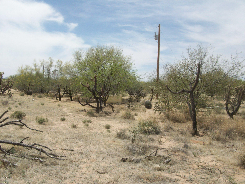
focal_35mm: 34
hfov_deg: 54.0
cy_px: 92
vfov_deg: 41.8
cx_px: 122
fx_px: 241
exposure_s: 1/486
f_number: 5.5
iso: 64
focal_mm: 5.7
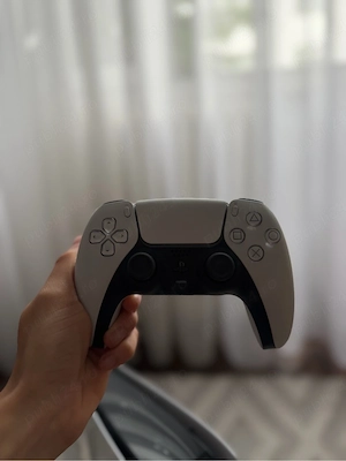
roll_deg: +4.6
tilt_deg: -12.8
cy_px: 230
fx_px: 320
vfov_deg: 71.6
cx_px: 173
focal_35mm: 24
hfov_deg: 56.8
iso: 125
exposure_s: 1/121
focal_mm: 6.76
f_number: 1.78
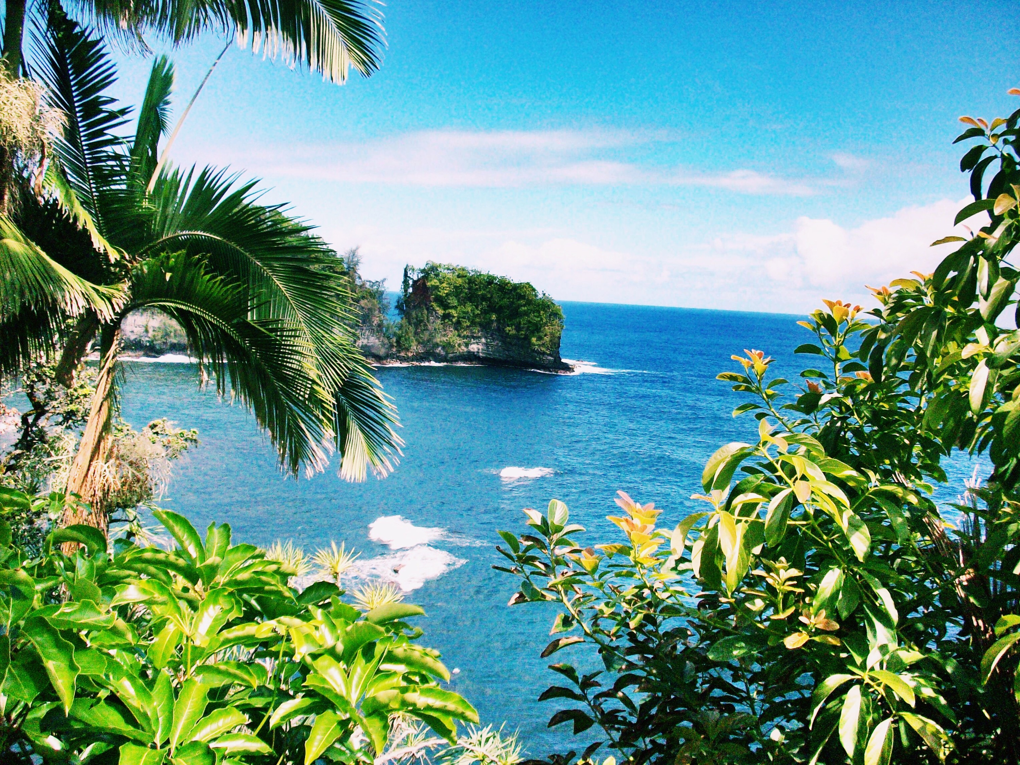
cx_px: 510
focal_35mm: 37
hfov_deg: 50.1
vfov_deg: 38.7
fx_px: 1090
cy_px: 382
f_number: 5.6
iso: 200
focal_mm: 6.2
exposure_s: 1/625
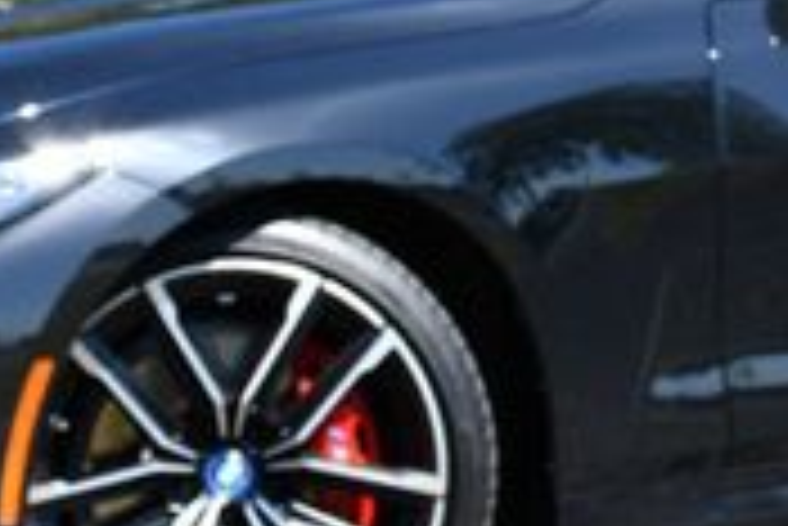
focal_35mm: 161
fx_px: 3527
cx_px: 590
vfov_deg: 8.5
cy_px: -49
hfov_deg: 12.7
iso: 200
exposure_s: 1/250
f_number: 8
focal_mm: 22
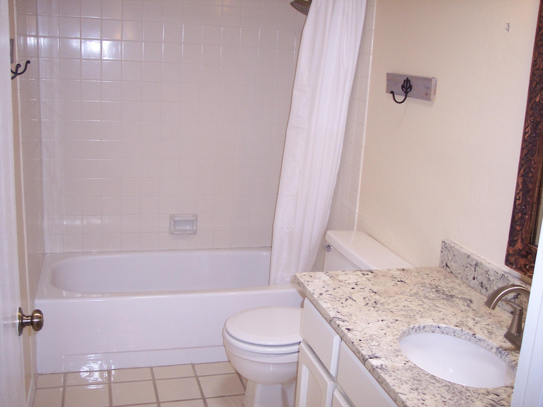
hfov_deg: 47.9
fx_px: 612
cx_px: 272
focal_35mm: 39
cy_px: 204
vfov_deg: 36.8
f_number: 2.8
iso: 140
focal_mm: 8
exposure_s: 1/60
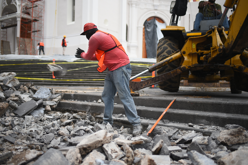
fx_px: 241
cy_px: 82
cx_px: 124
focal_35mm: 35
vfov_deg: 37.9
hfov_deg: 54.4
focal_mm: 35
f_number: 1.8
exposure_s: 1/1600
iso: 125
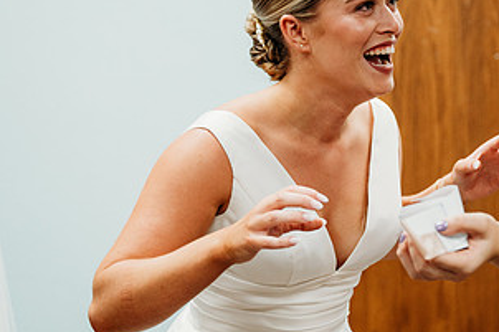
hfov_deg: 21.7
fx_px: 1302
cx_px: 292
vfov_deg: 14.5
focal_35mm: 94
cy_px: 101
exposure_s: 1/320
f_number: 3.2
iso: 2000
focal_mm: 49
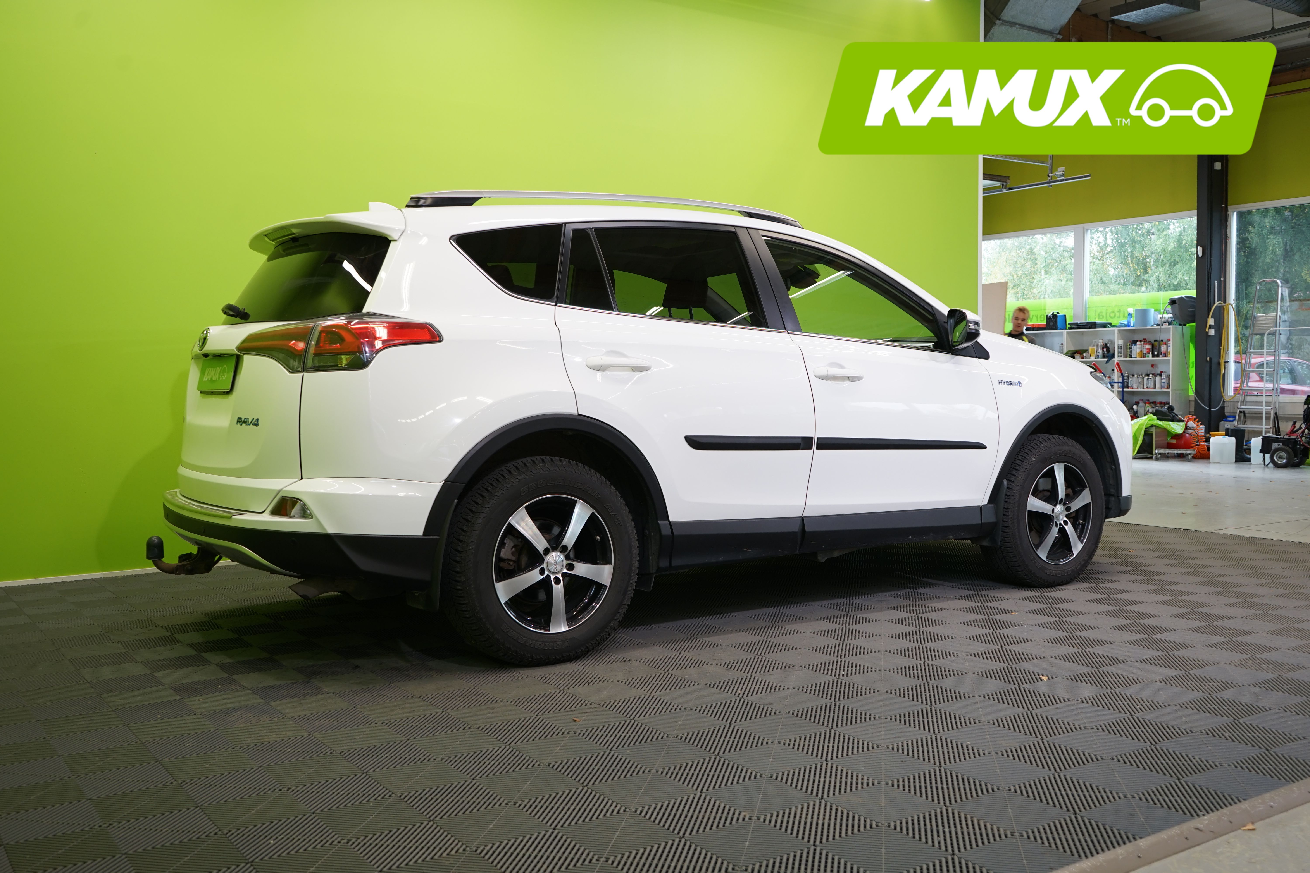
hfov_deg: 57.2
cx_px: 655
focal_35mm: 33
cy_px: 436
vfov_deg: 40.0
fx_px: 1201
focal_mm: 33
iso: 400
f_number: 5.6
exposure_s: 1/30
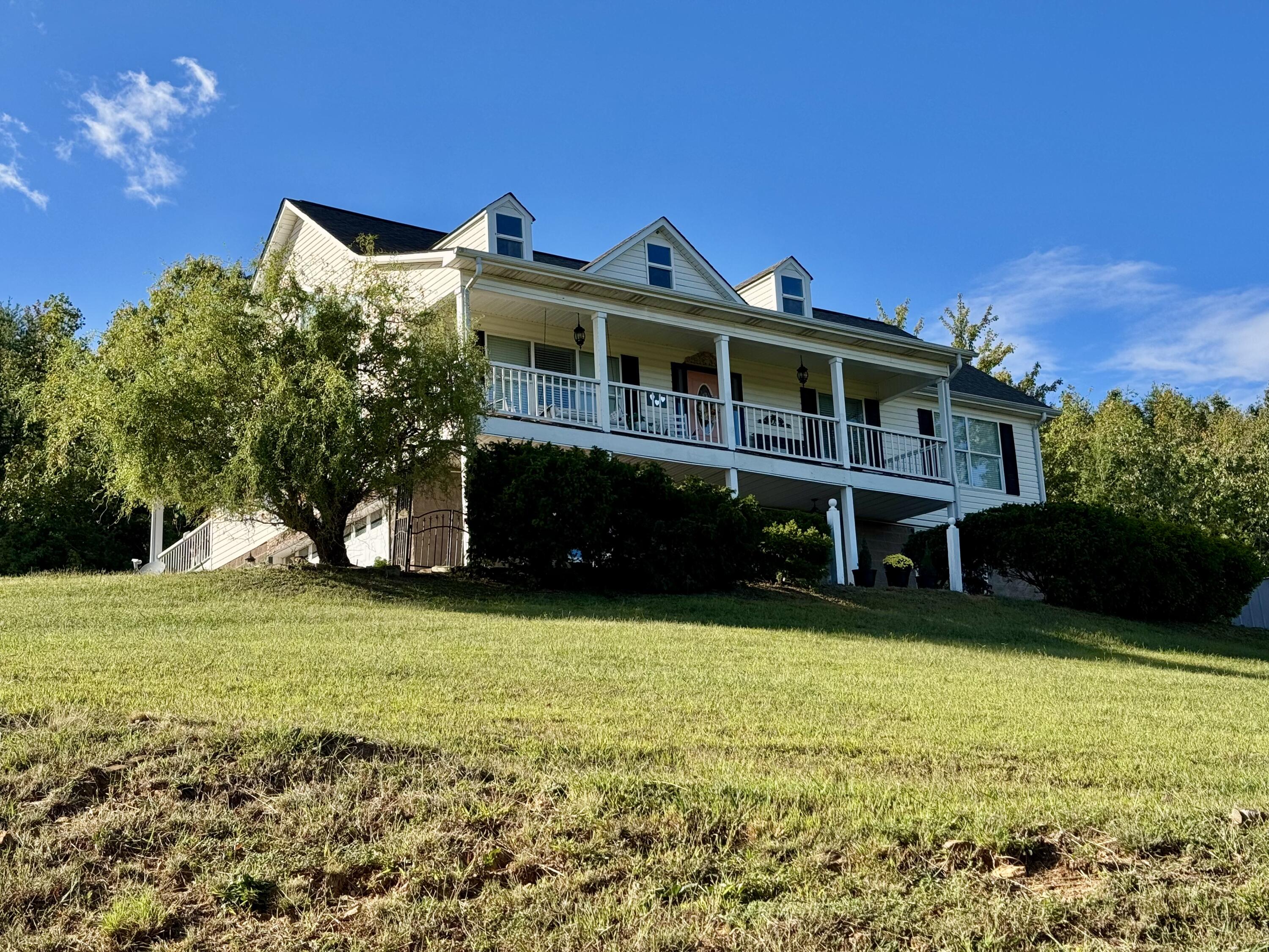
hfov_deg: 39.7
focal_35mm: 48
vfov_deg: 30.3
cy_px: 476
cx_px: 634
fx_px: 1760
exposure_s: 1/3257
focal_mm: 6.76
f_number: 1.78
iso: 64
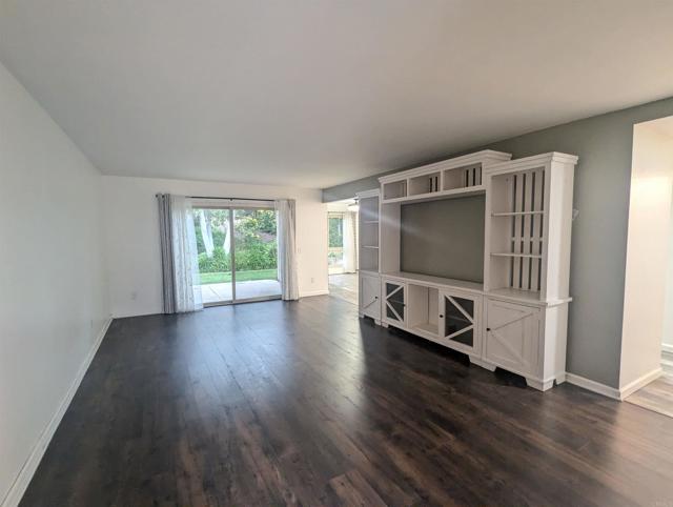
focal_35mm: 16
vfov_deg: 78.3
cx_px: 336
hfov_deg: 94.4
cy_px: 254
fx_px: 312
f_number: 2.2
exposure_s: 1/30
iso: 386
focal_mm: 2.35
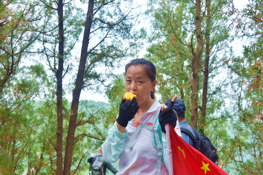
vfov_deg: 35.1
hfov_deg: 50.7
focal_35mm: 38
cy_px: 88
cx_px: 132
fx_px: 278
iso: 1000
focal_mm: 38
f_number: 8
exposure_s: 1/500
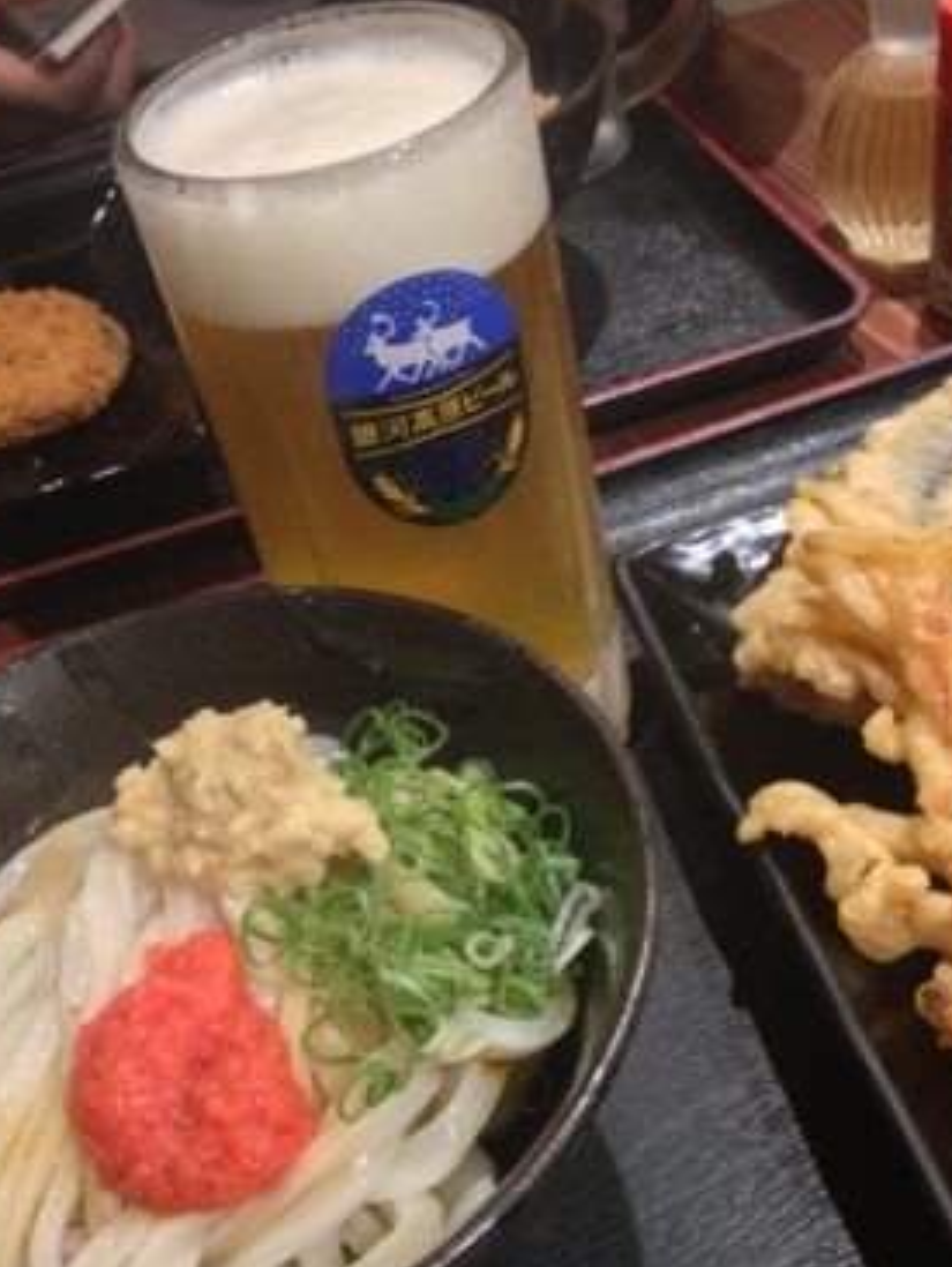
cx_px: 481
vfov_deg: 43.8
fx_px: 1575
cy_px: 696
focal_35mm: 43
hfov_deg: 33.6
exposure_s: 1/20
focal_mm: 4.28
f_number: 2.4
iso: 125
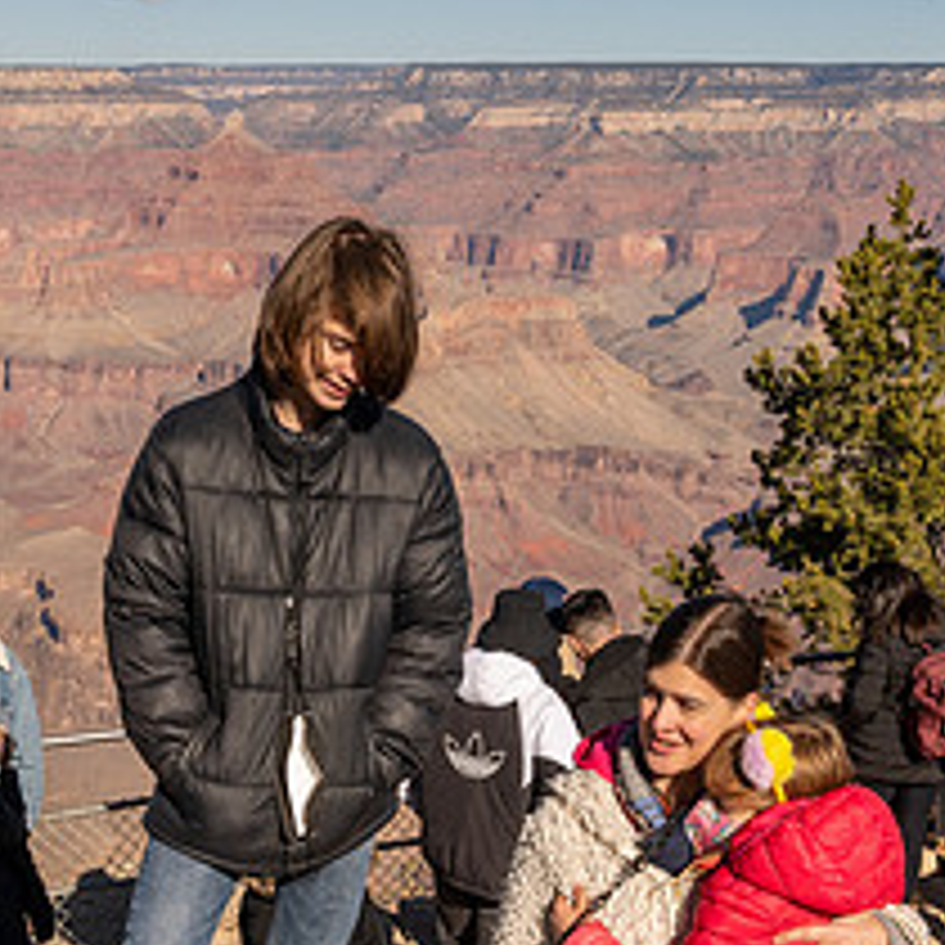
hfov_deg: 24.6
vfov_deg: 24.2
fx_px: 2162
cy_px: 792
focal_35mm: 70
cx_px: 400
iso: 400
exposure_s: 1/1600
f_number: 8
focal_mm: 27.5
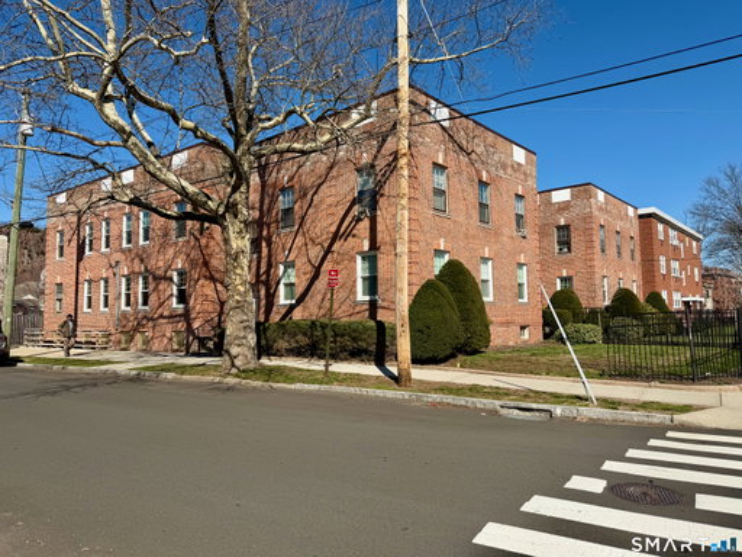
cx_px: 371
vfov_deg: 56.8
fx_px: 514
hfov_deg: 71.6
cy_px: 278
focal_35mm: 24
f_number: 1.78
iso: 80
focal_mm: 6.76
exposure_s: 1/5714
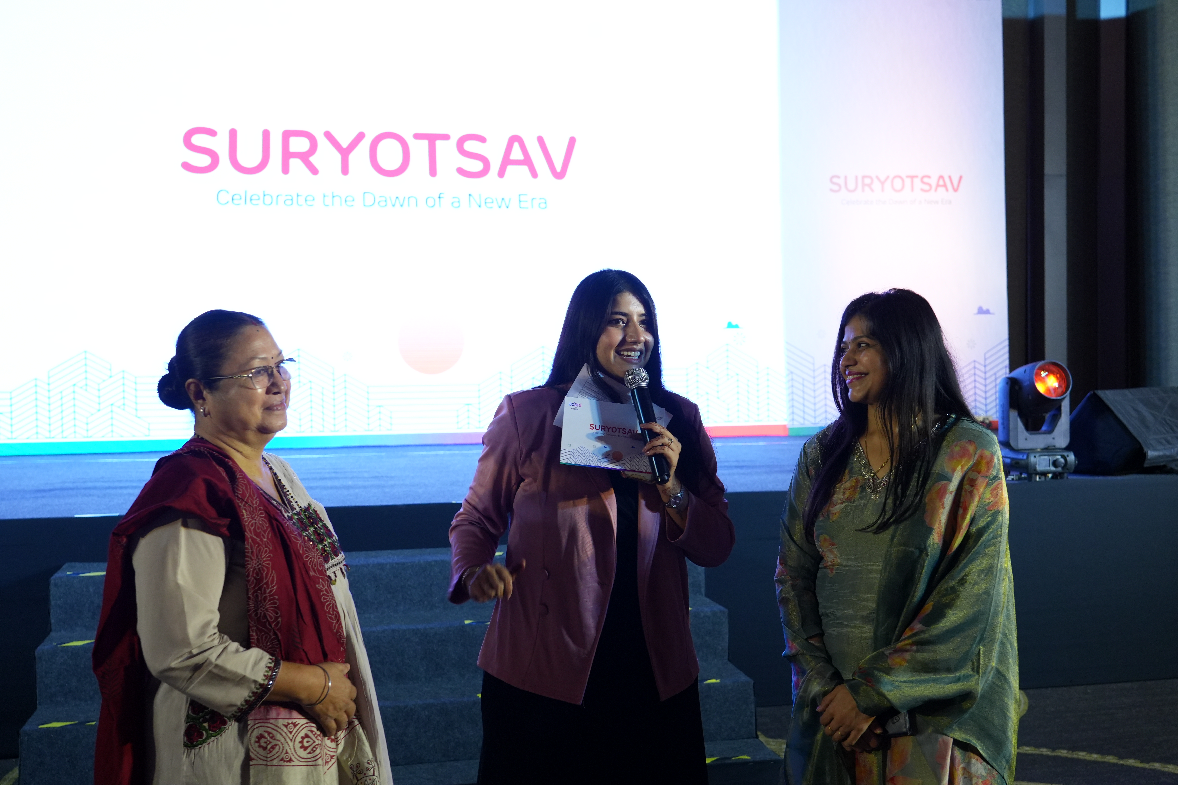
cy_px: 392
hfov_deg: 48.5
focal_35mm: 40
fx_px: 1309
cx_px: 589
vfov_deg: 33.4
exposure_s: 1/60
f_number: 5
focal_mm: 40
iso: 2000
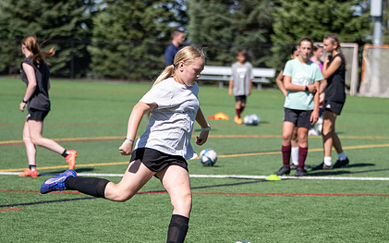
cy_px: 172
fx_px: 1685
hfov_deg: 13.2
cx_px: 234
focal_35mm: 159
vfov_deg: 8.2
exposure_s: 1/800
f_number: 2.8
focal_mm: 102
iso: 64
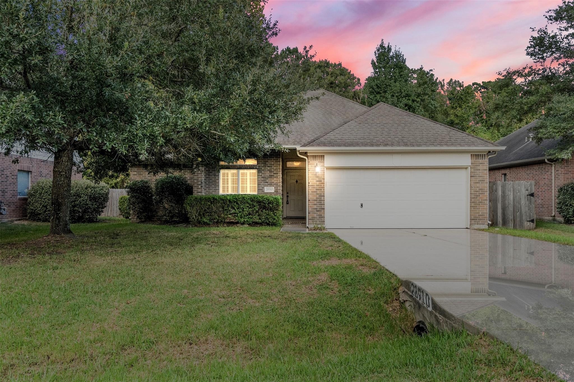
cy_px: 191
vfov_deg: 47.9
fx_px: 430
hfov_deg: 67.4
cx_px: 287
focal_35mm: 27
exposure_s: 1/200
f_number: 9
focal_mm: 18
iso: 800
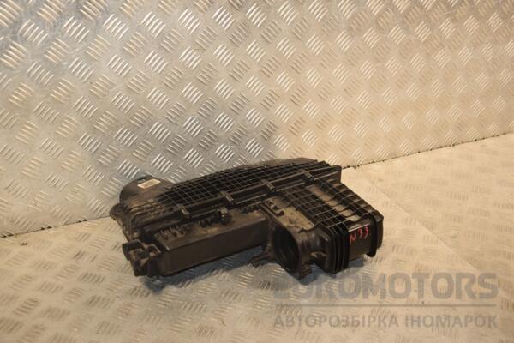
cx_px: 257
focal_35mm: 45
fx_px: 642
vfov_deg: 29.9
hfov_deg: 43.6
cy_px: 172
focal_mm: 30
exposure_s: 1/200
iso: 800
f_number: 5
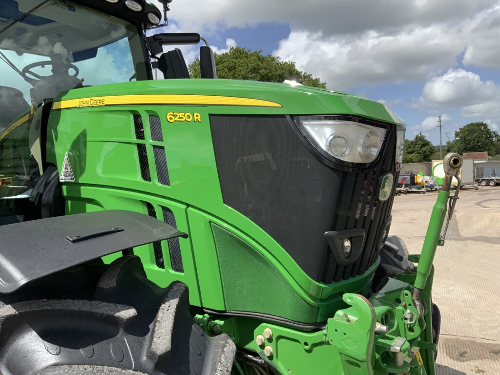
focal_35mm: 29
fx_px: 419
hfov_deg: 61.7
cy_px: 188
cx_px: 250
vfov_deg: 48.2
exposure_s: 1/1675
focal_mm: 3
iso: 16
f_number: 1.8
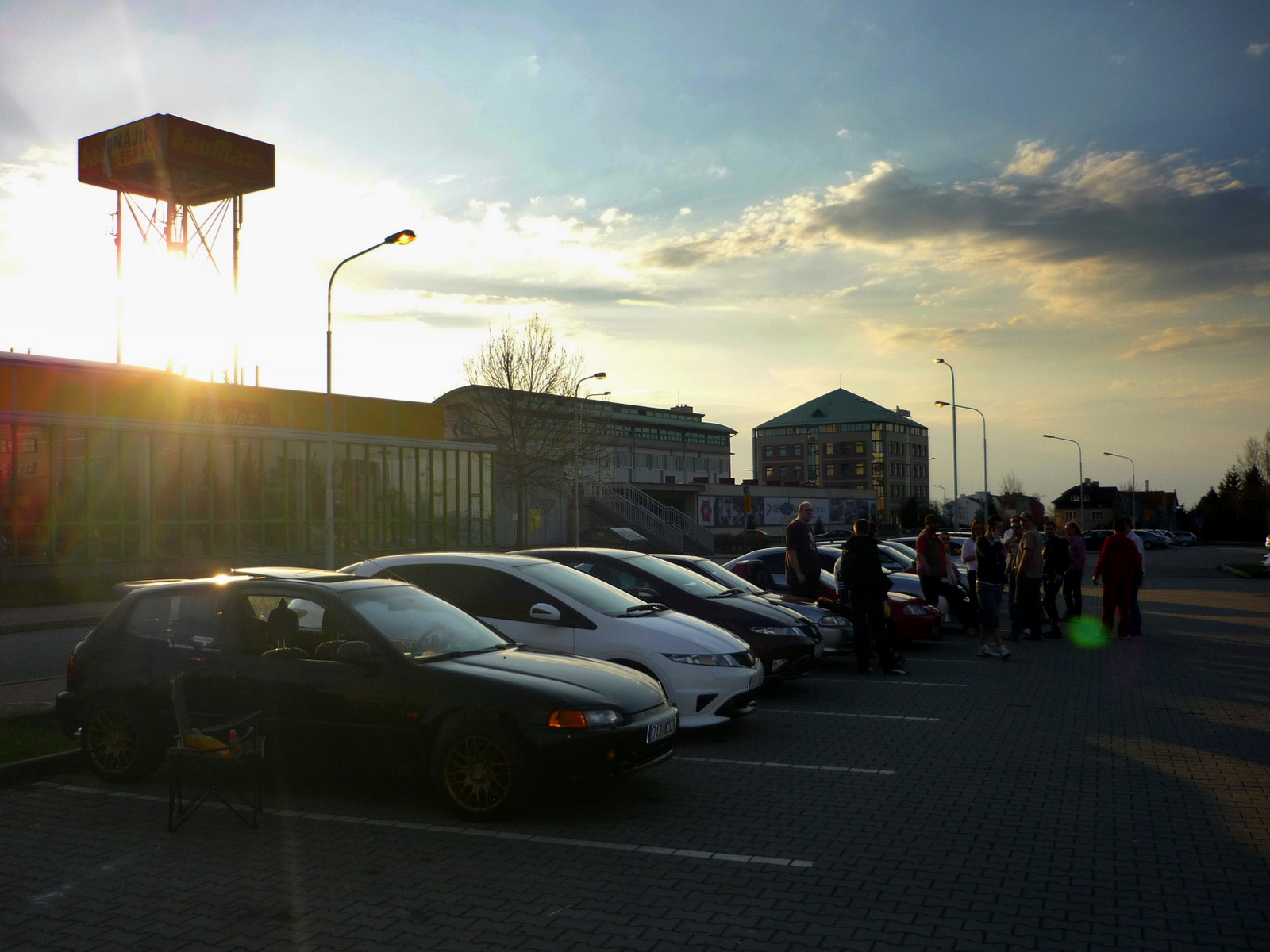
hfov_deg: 55.4
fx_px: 1211
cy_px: 476
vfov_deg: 42.9
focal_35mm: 33
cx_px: 635
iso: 100
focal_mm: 5.5
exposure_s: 1/160
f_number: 8
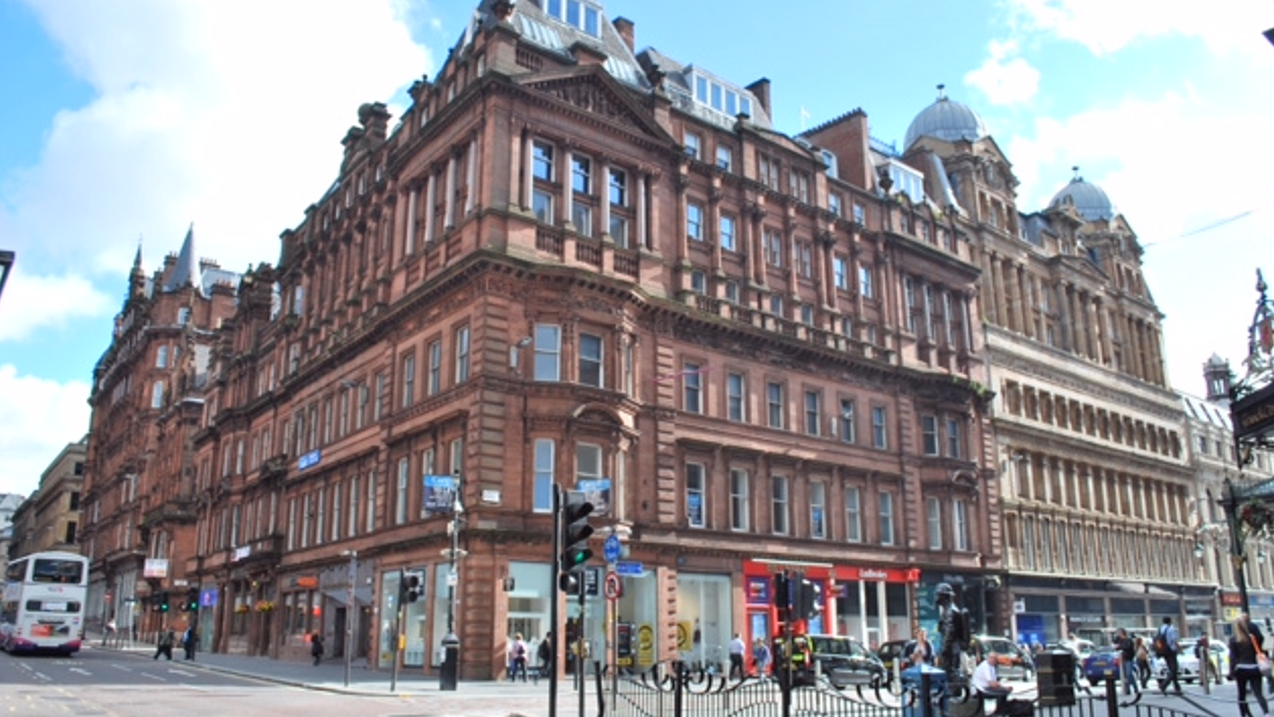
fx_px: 1081
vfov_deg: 36.7
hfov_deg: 61.0
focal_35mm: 32
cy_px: 354
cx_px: 644
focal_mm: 20
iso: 100
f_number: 7.1
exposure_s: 1/200
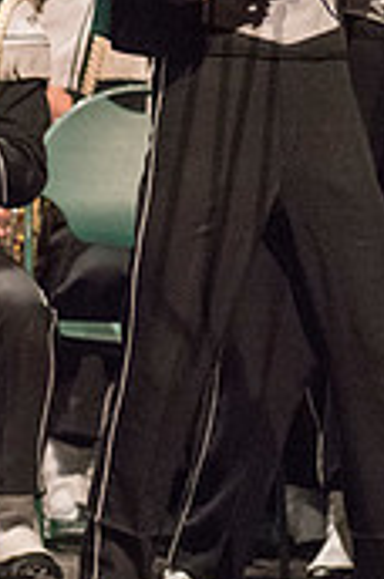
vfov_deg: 2.0
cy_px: 177
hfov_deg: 1.3
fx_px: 16288
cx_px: -445
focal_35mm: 1014
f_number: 2.8
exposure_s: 1/500
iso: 4000
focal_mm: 300
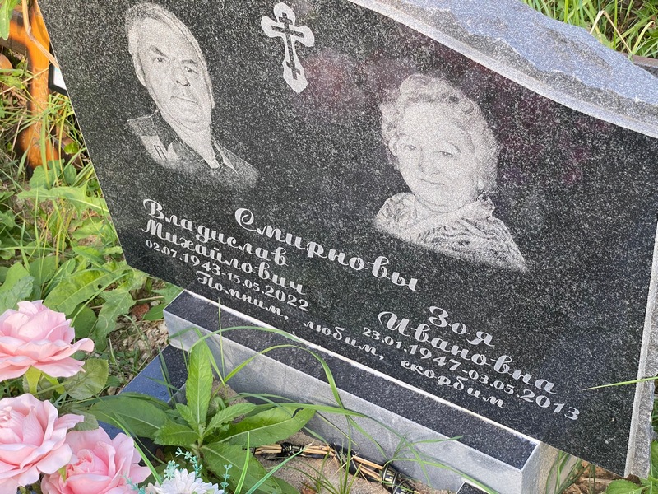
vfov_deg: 28.0
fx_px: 988
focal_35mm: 52
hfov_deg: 36.8
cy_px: 247
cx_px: 329
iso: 20
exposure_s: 1/170
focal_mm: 6
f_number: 2
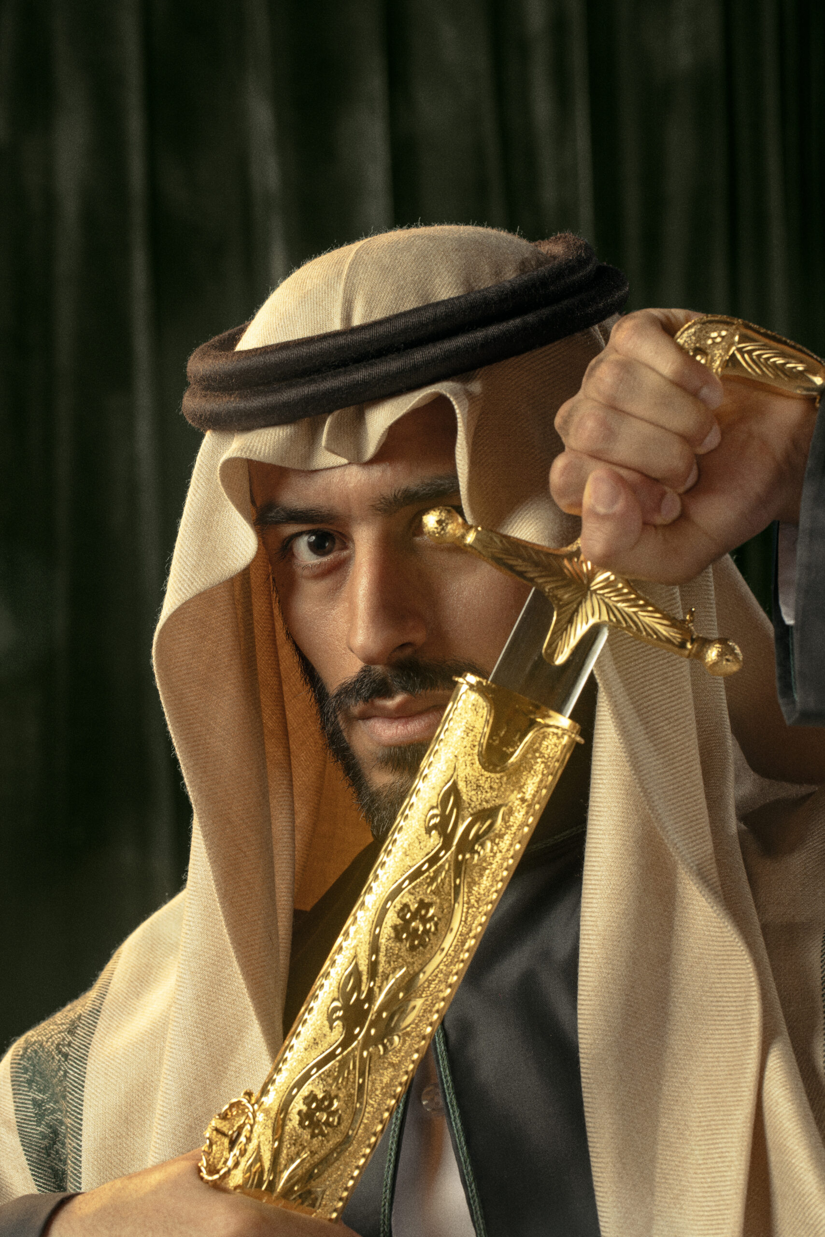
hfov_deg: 13.7
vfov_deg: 20.4
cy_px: 618
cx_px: 412
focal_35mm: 100
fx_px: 3435
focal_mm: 100
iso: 80
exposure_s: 1/125
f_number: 9
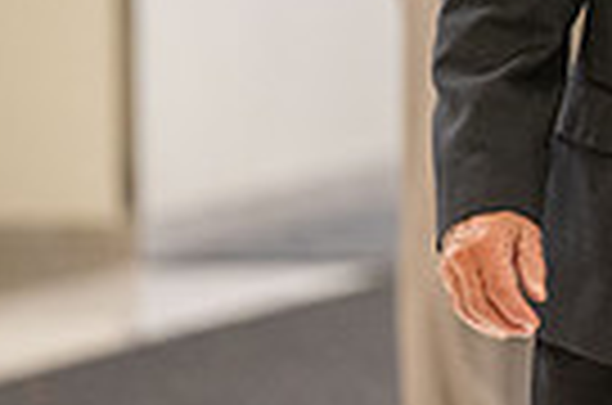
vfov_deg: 1.6
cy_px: -236
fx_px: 14518
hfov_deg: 2.4
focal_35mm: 856
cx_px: 1004
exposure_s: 1/200
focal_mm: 200
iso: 2000
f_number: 2.8
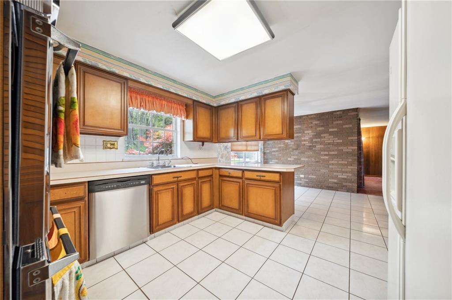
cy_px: 150
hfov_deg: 112.7
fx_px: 151
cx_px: 226
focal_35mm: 12
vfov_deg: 89.9
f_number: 11
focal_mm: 12
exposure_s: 2
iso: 50
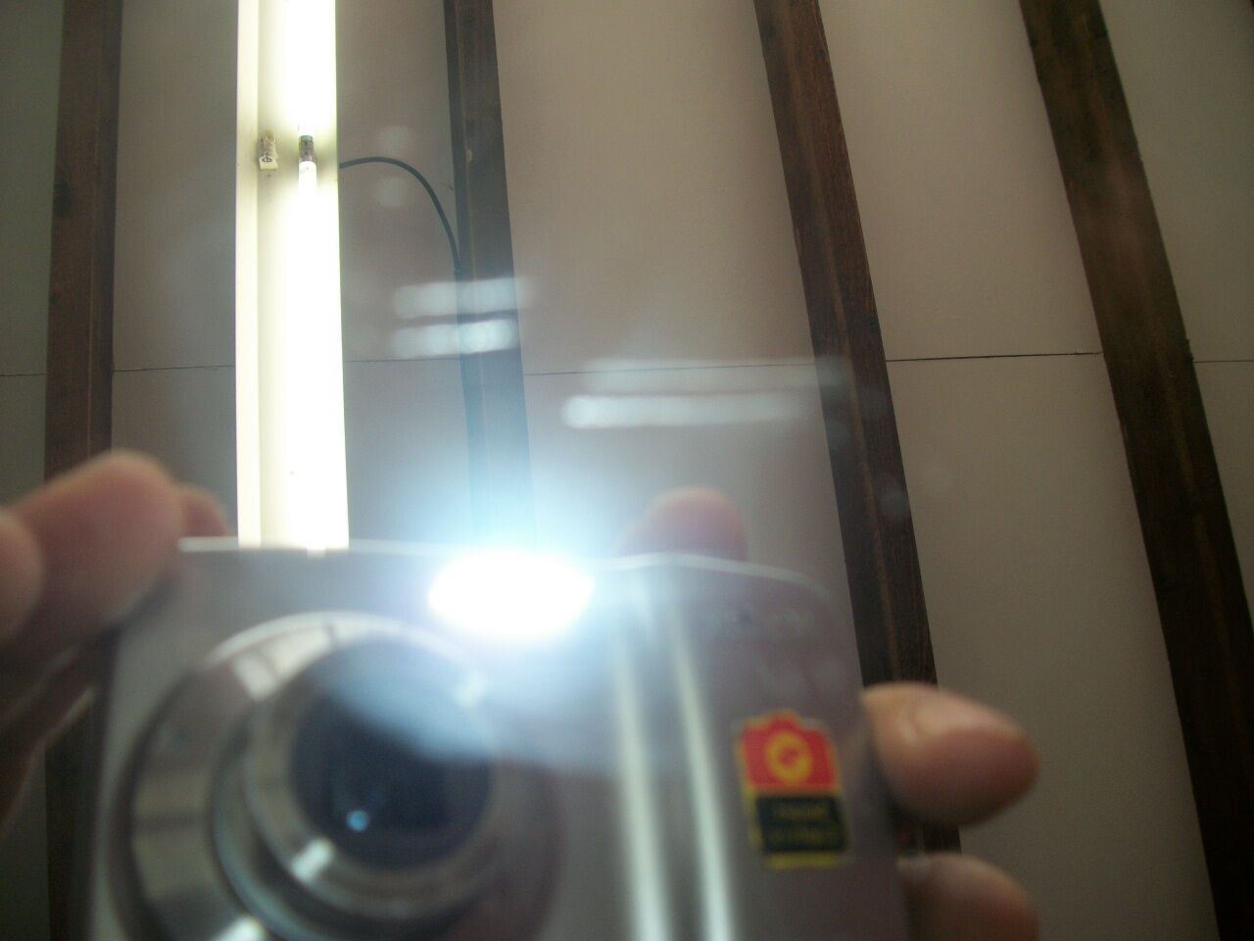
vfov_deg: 44.2
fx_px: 1159
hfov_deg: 56.8
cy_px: 470
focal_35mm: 32
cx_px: 627
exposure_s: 1/100
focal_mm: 5.7
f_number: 2.9
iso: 80
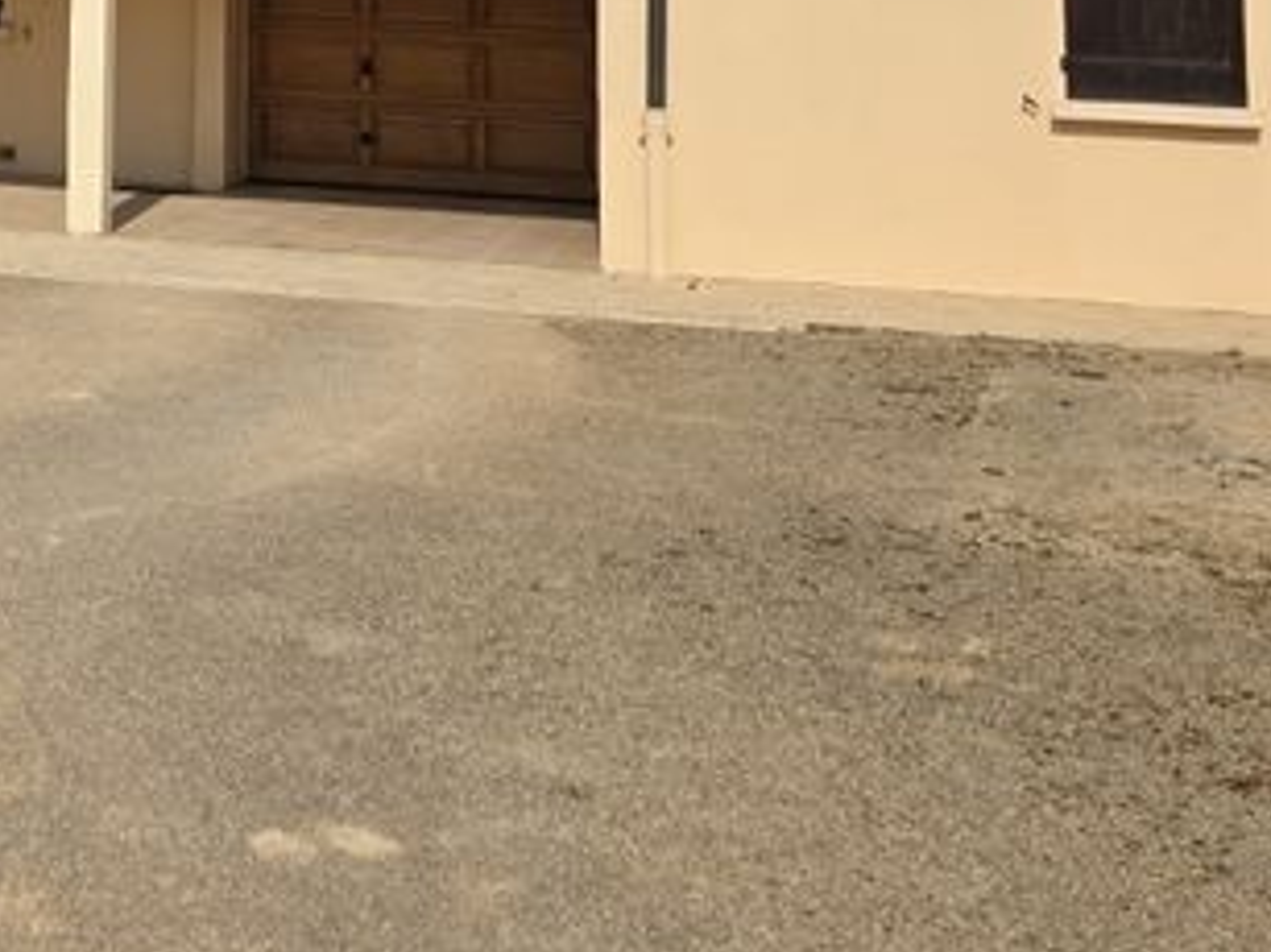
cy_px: -368
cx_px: -95
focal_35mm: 75
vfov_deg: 18.0
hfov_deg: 24.4
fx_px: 2753
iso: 64
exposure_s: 1/7944
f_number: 1.7
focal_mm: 6.3
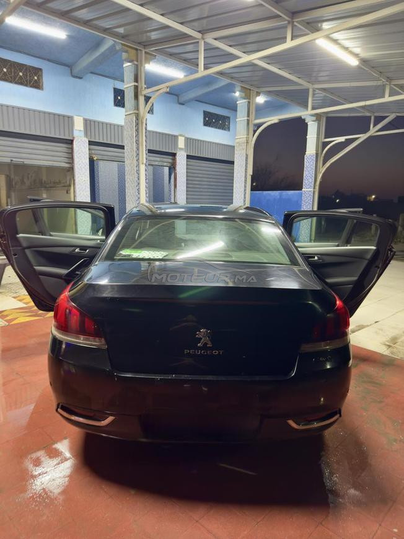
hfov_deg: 56.8
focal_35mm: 24
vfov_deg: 71.6
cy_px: 270
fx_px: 373
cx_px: 202
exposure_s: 1/33
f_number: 1.78
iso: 320
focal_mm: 6.76
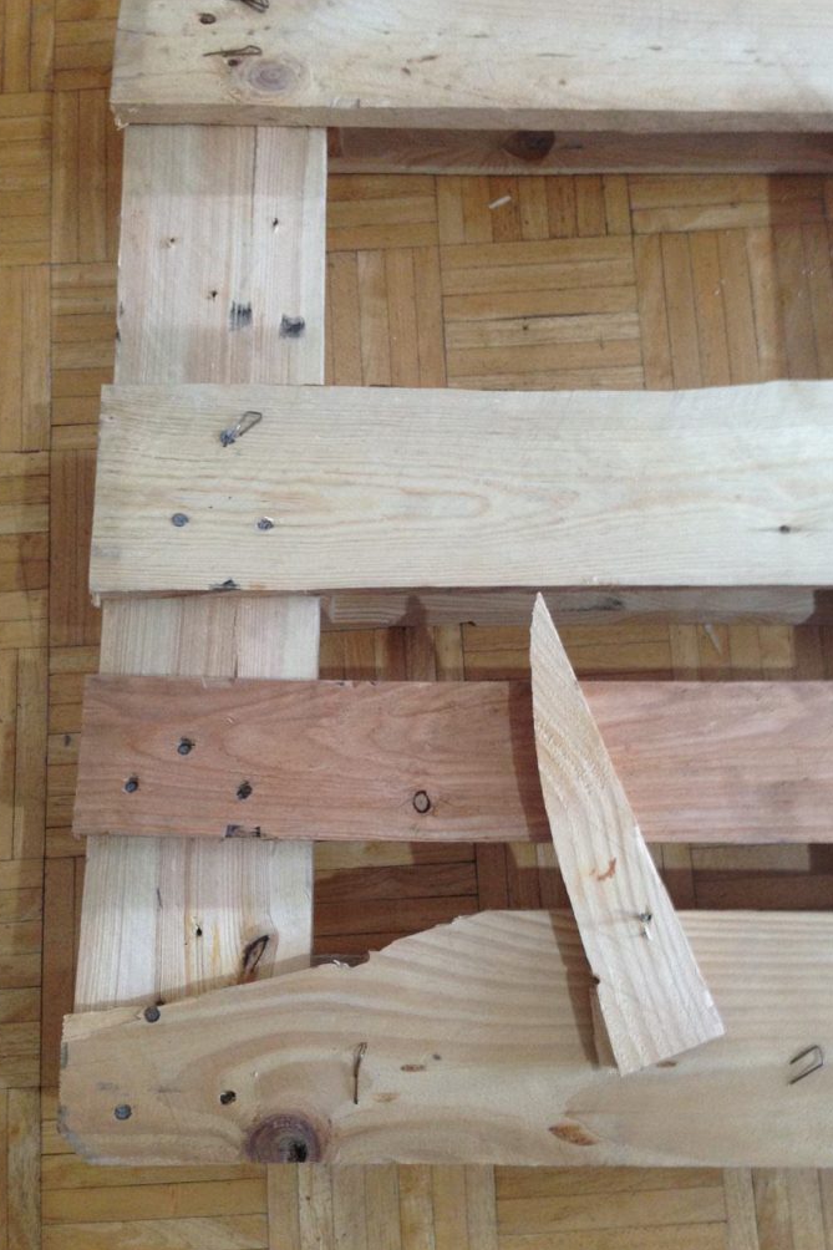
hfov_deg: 37.8
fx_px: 1215
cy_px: 616
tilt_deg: -76.2
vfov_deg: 54.4
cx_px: 459
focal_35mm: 35
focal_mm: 4.12
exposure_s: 1/20
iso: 200
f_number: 2.4
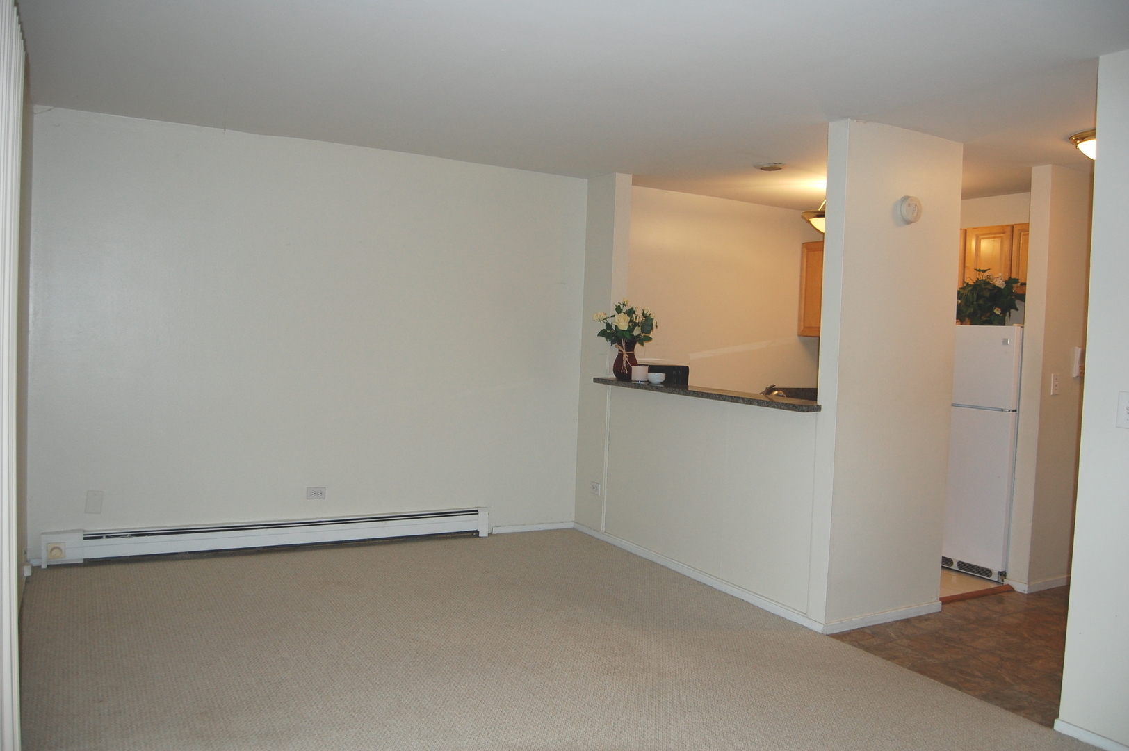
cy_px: 376
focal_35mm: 27
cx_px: 564
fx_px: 846
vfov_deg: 47.9
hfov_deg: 67.4
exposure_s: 1/60
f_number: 3.5
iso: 400
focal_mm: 18
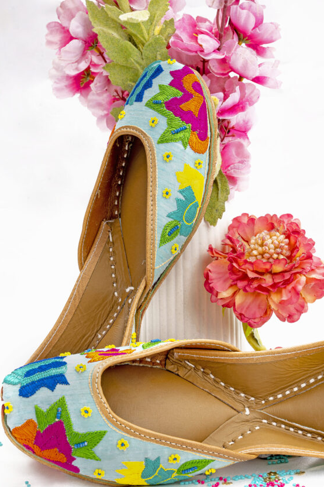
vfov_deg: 22.1
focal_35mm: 92
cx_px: 160
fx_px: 1243
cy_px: 259
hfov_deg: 14.9
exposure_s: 1/125
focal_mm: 85
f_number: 5
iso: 160
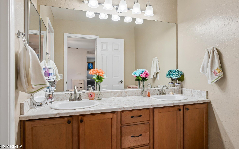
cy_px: 72
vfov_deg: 58.4
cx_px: 118
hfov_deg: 83.6
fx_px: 134
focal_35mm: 21
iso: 320
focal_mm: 19.5
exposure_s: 1/25
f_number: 8
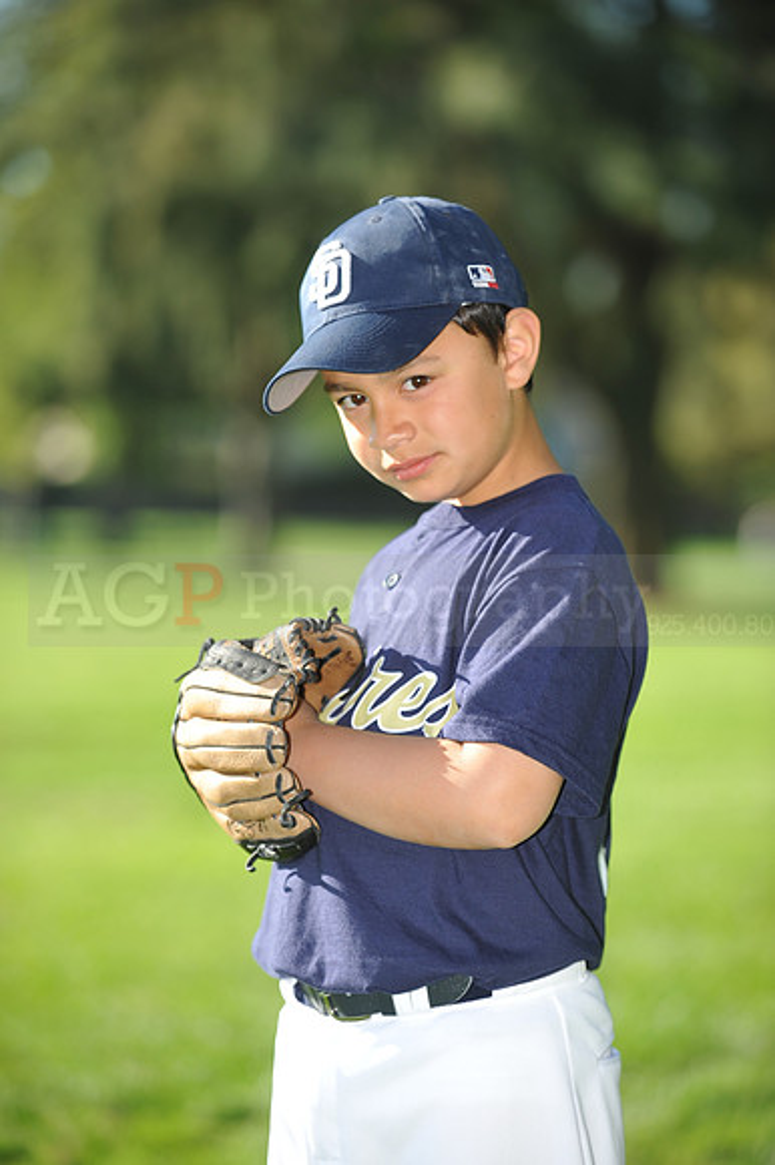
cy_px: 582
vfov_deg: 14.2
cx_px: 388
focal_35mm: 145
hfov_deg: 9.5
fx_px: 4688
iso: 200
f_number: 4
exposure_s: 1/640
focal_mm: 145
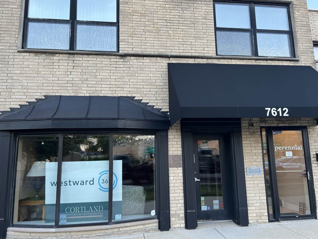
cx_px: 159
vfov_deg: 53.1
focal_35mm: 26
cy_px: 120
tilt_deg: +10.5
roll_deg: +1.6
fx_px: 239
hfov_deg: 67.3
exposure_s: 1/60
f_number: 1.5
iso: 64
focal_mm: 5.7
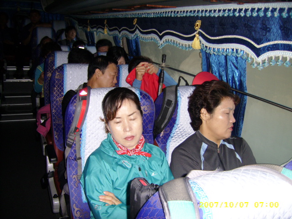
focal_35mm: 35
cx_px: 146
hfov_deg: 52.6
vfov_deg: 40.7
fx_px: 295
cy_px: 110
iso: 142
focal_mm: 5.95
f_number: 2.8
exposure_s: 1/30
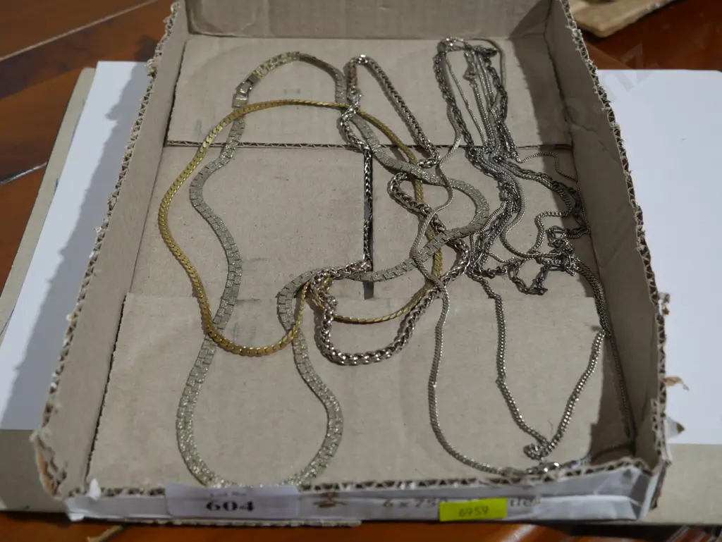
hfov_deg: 41.2
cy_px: 271
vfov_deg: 31.5
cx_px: 361
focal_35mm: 46
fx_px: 960
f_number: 5.1
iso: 400
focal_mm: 23
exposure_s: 1/60
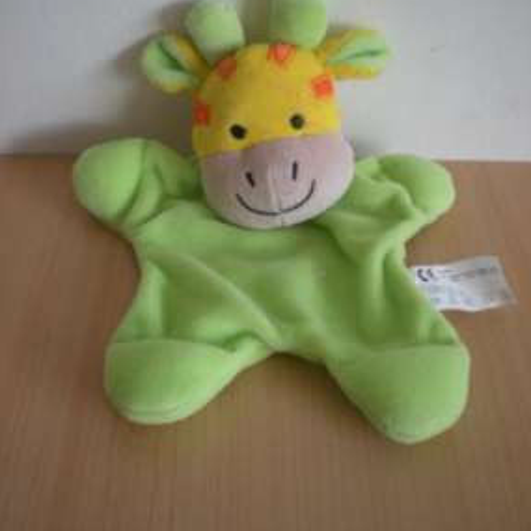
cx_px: 270
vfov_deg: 36.8
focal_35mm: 46
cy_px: 244
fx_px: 798
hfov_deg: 36.8
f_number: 3.1
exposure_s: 1/12.8
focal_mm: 6.3
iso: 200
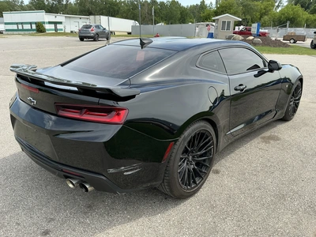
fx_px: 256
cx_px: 158
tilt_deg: -17.3
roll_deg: -0.2
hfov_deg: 63.4
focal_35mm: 28
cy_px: 118
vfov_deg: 49.7
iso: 25
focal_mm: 3
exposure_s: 1/842
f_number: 1.8
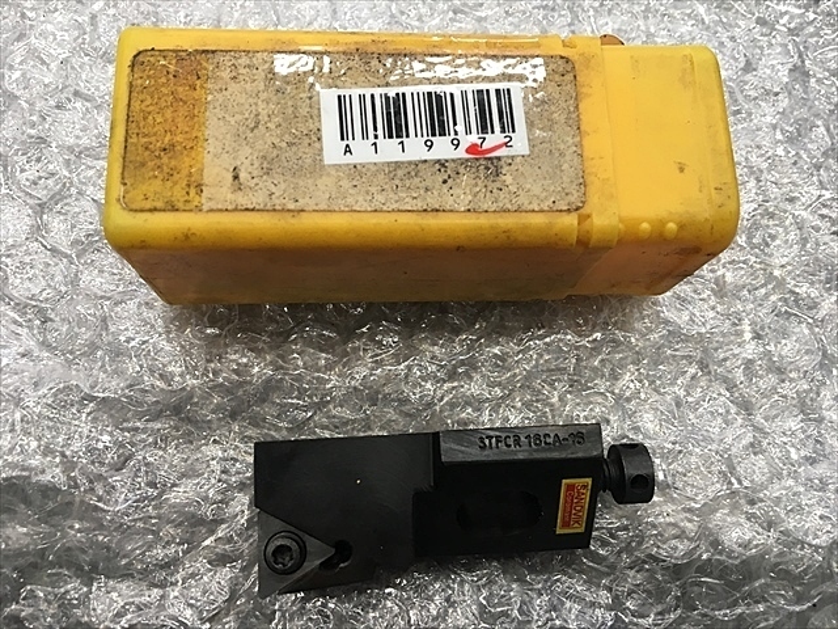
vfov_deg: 48.2
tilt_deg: -73.5
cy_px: 314
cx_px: 419
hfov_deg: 61.7
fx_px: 702
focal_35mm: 29
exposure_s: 1/30
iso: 64
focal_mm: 4.15
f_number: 2.2
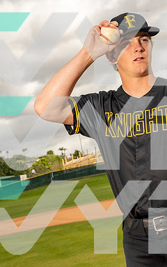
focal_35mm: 63
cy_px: 134
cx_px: 137
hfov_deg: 20.3
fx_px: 460
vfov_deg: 32.5
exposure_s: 1/250
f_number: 8
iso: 100
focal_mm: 41
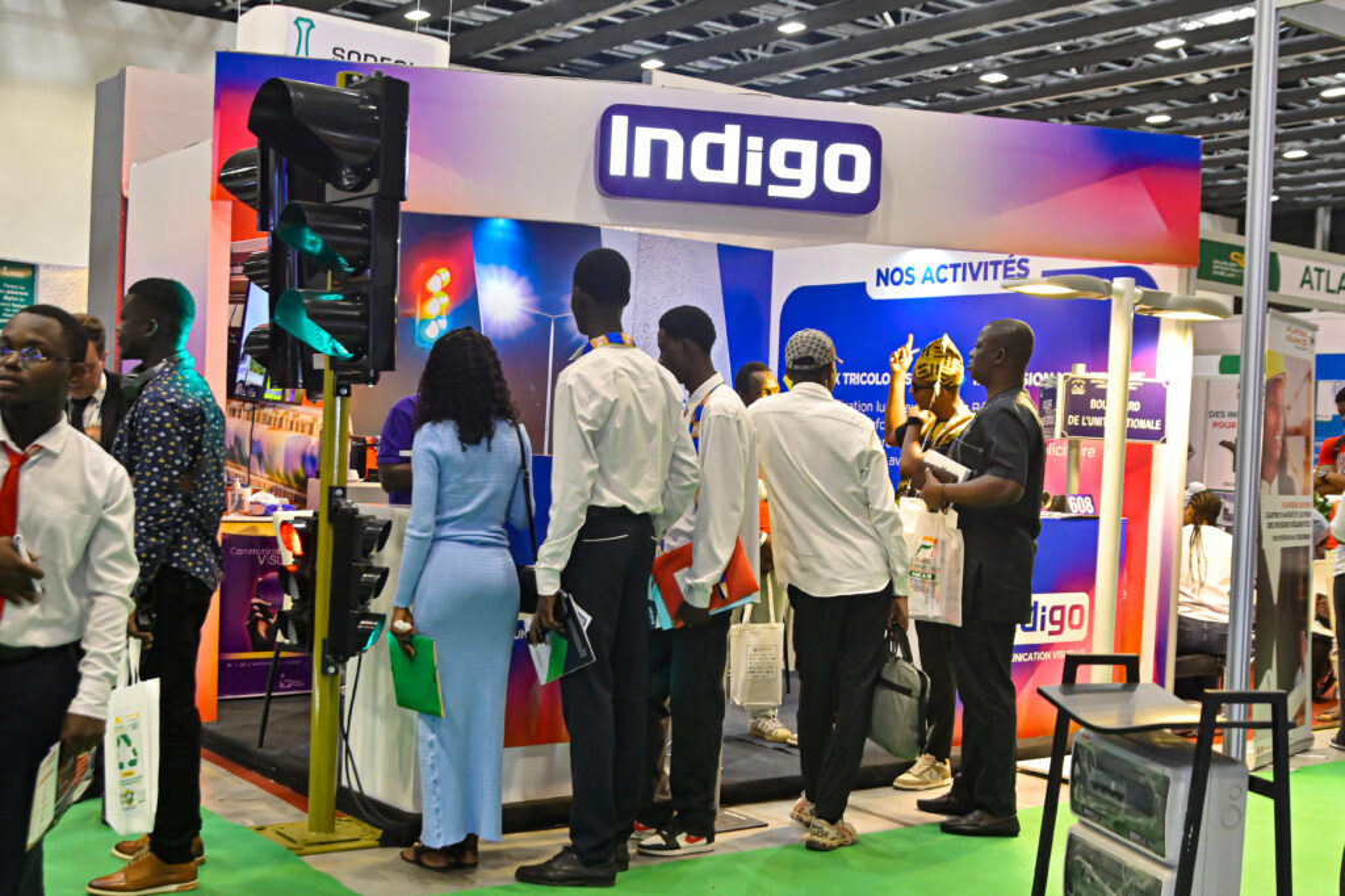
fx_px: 1569
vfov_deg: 31.9
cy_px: 448
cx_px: 672
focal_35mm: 42
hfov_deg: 46.4
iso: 1000
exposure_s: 1/200
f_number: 4
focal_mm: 28
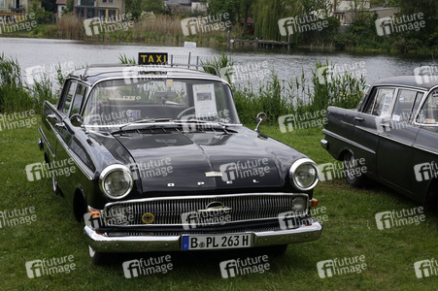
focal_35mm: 62
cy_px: 146
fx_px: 754
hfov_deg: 32.4
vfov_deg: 21.9
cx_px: 219
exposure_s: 1/250
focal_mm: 22.85
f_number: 6.3
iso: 100
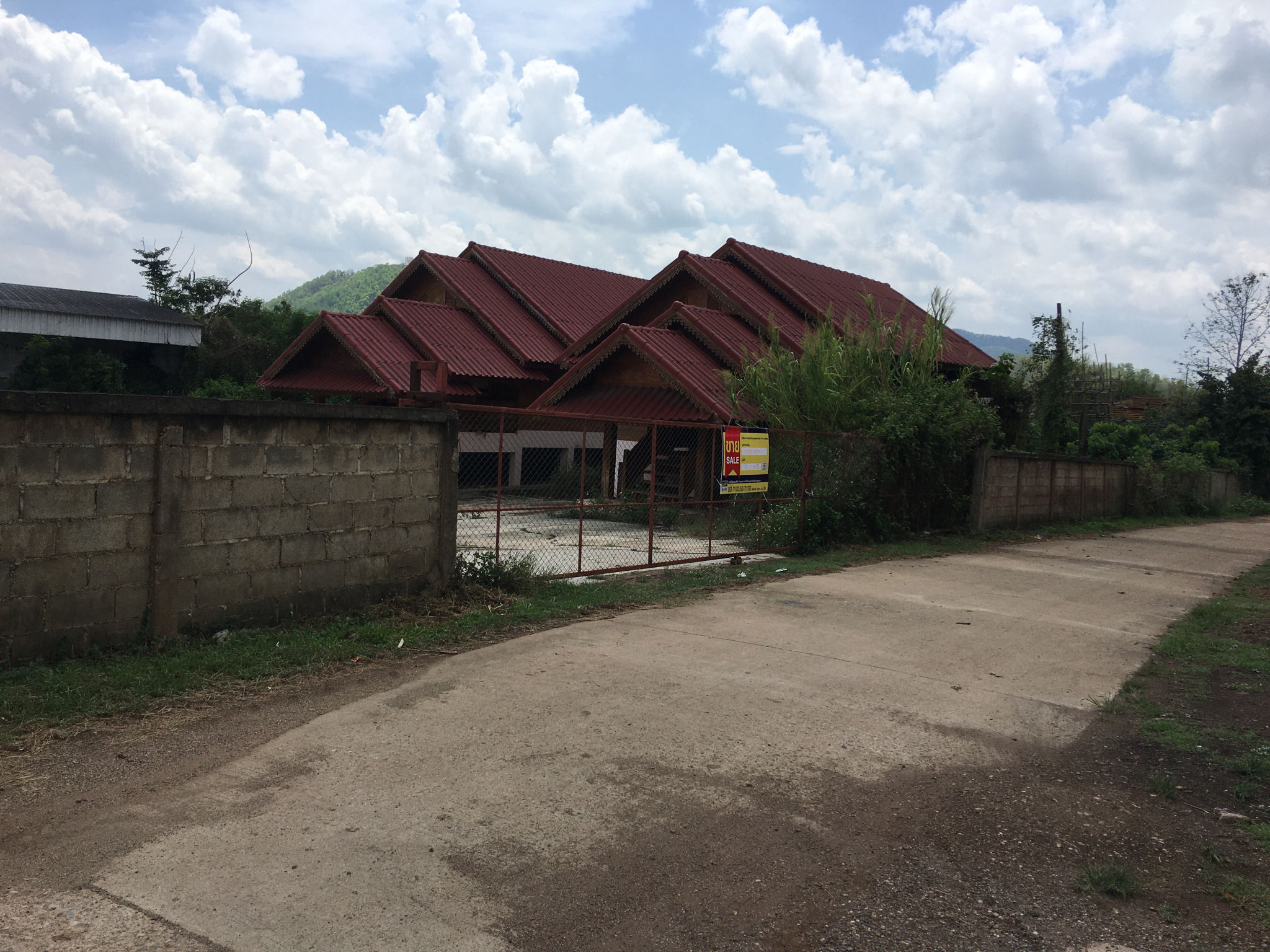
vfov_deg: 48.2
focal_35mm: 29
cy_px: 476
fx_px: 1064
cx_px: 635
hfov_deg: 61.7
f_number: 2.2
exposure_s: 1/2481
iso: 25
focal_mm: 4.15
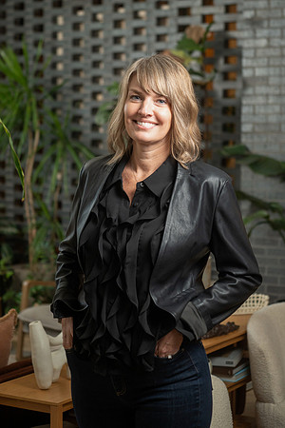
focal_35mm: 75
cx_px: 142
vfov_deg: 27.0
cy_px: 214
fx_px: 891
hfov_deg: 18.2
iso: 800
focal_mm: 75
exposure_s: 1/200
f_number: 4
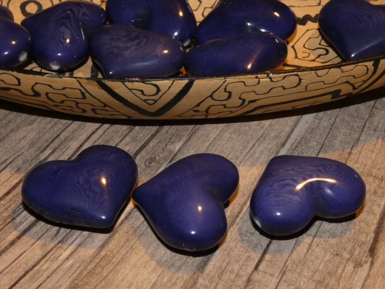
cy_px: 144
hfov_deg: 38.2
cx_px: 192
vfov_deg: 29.1
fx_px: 556
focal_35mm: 50
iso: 800
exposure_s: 1/60
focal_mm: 9
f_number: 3.9
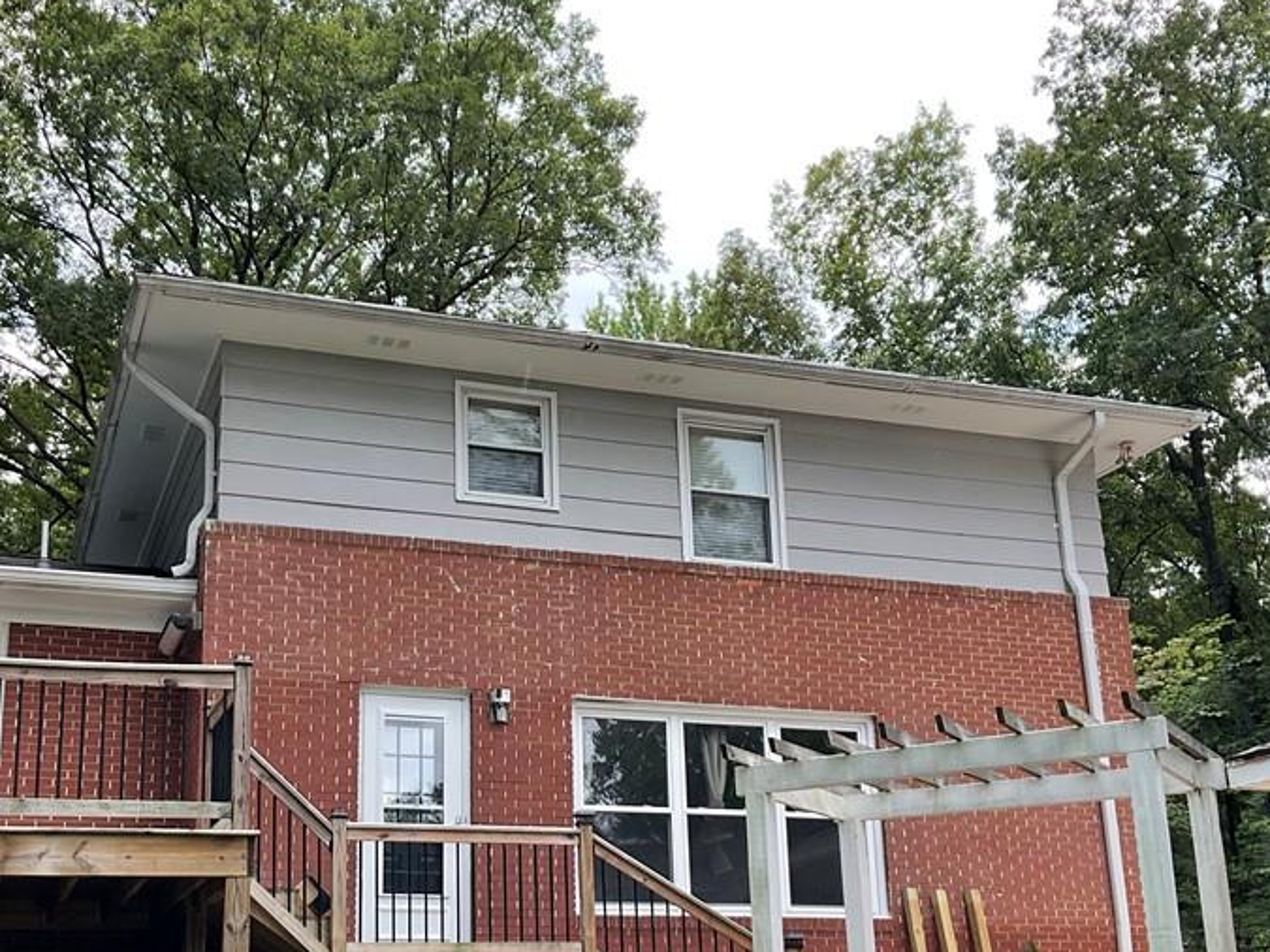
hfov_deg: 42.8
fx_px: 1614
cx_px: 542
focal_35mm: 44
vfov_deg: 32.6
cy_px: 642
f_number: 1.8
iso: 16
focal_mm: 3
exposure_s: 1/219
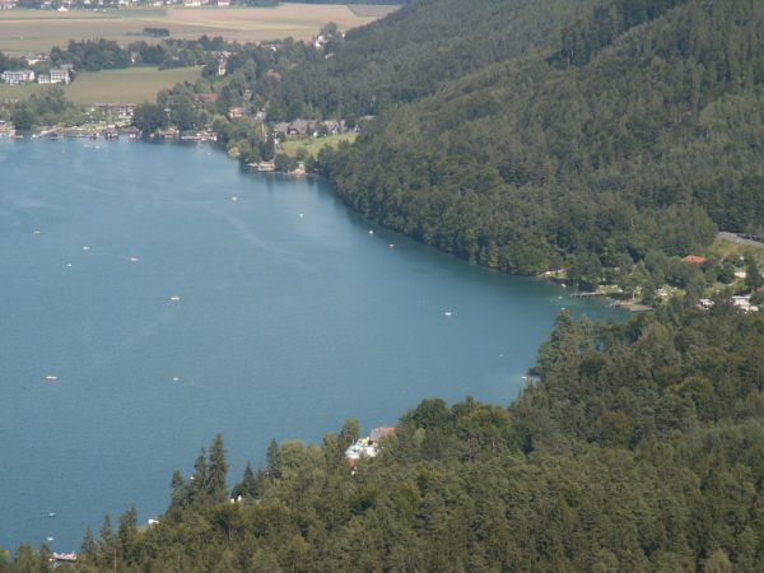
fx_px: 3068
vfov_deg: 10.7
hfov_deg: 14.2
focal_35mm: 139
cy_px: 286
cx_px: 382
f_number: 8
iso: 64
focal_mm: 28.23
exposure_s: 1/125
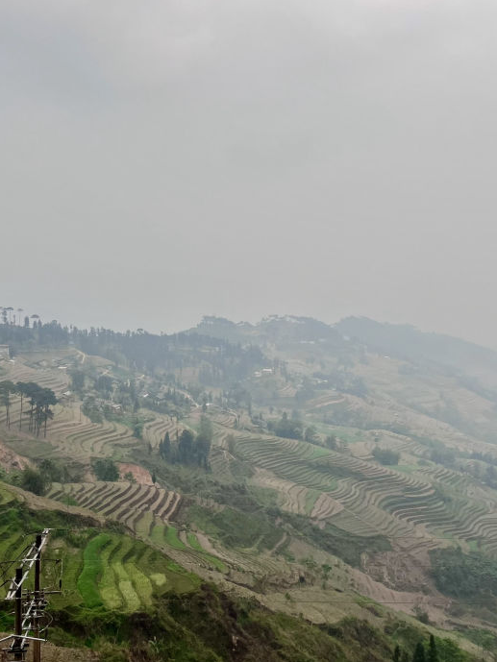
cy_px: 293
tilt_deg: -1.3
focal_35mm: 34
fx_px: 651
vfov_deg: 53.8
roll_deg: +0.3
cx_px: 254
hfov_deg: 41.8
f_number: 1.6
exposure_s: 1/5319
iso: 50
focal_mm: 5.1
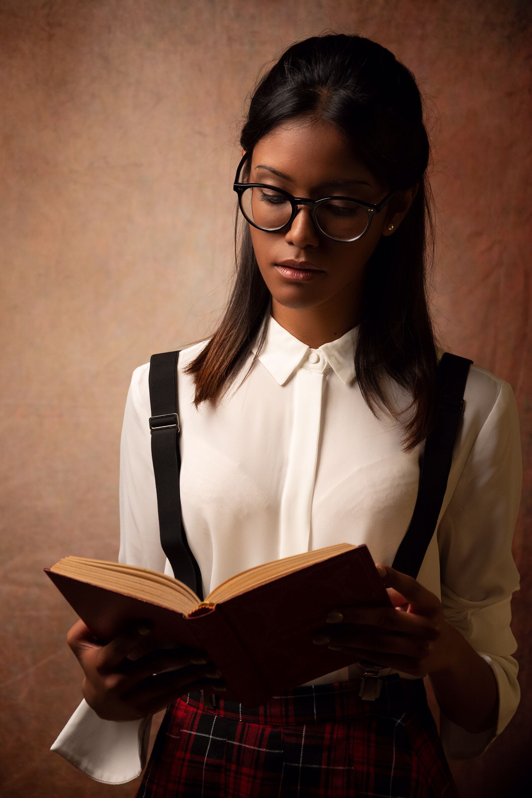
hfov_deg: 12.2
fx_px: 2494
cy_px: 399
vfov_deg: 18.2
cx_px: 266
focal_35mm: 112
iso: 800
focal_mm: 75
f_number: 5.6
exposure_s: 1/125
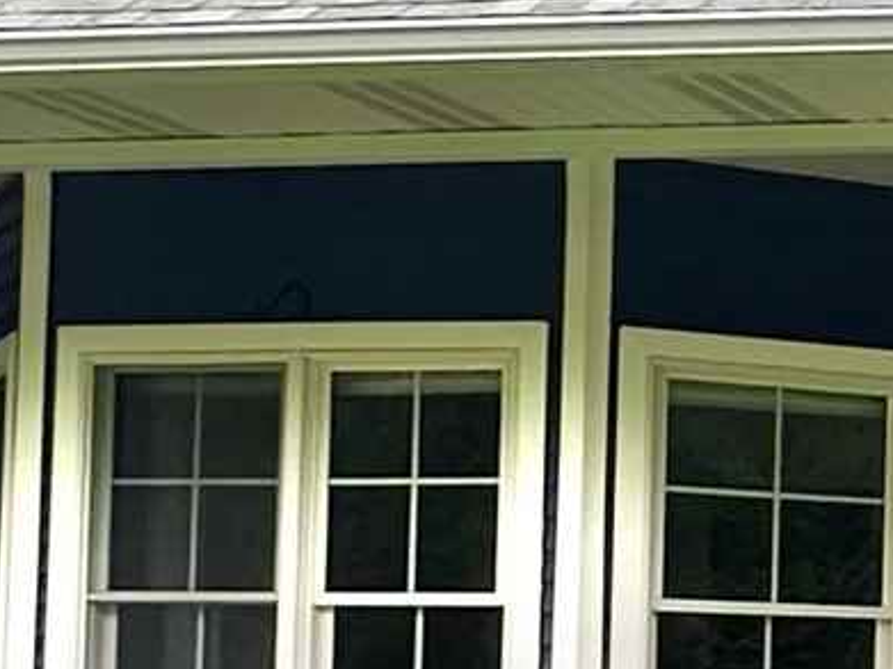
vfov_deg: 13.3
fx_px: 2837
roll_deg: -1.0
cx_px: 1594
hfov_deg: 15.5
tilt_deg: +1.1
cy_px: 603
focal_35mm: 110
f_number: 2.2
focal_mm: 2.22
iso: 40
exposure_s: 1/181
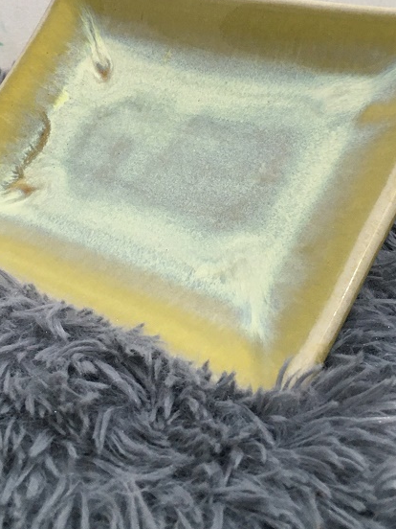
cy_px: 59
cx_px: 176
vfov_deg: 29.5
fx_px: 961
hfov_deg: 23.3
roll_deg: +0.8
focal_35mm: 63
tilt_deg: -13.6
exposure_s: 1/33
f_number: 2.2
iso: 100
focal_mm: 4.15
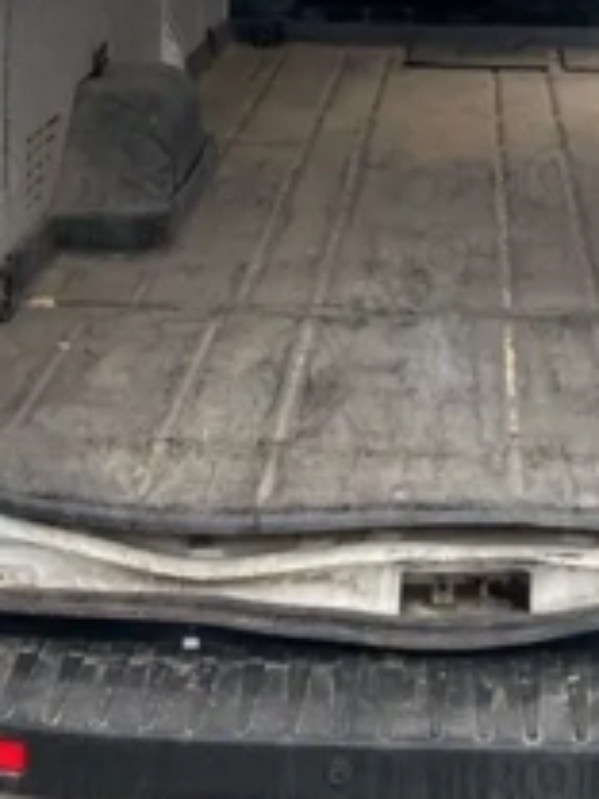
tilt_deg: -1.7
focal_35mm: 100
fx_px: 2307
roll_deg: +0.0
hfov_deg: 14.7
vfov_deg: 18.6
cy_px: -173
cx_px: 518
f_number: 1.8
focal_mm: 4.25
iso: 32
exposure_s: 1/436
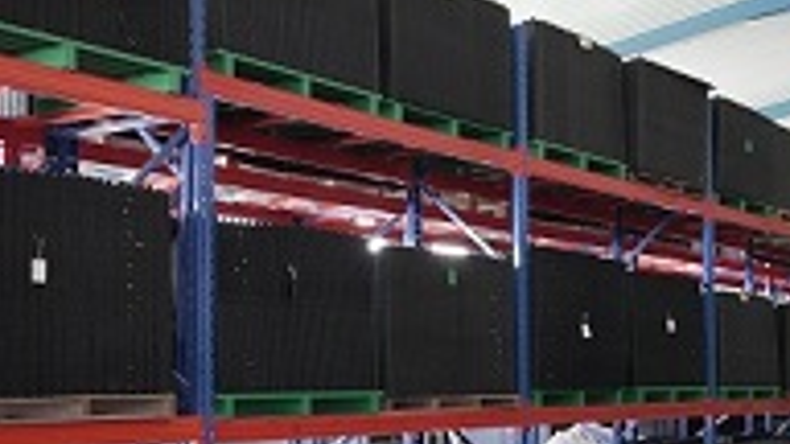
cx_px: 753
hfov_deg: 32.2
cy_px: 337
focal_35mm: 61
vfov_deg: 19.6
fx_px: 1278
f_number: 10
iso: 10000
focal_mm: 28
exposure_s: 1/30
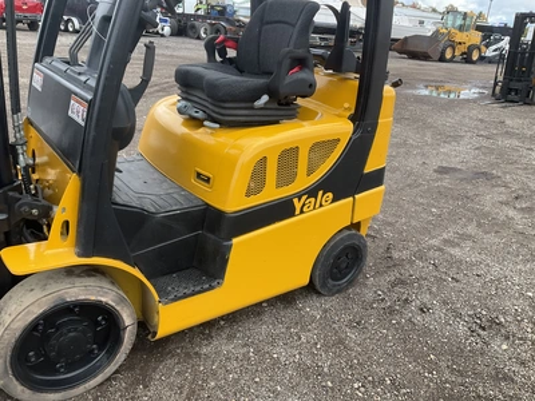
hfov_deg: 61.7
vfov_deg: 48.2
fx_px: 448
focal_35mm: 29
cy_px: 200
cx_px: 268
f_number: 1.8
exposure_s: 1/305
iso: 25
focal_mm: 3
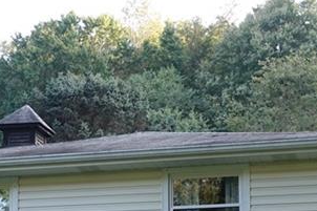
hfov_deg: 18.0
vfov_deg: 12.0
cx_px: 30
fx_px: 986
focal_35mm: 112
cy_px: 238
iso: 100
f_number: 2.8
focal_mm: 12.03
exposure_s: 1/80
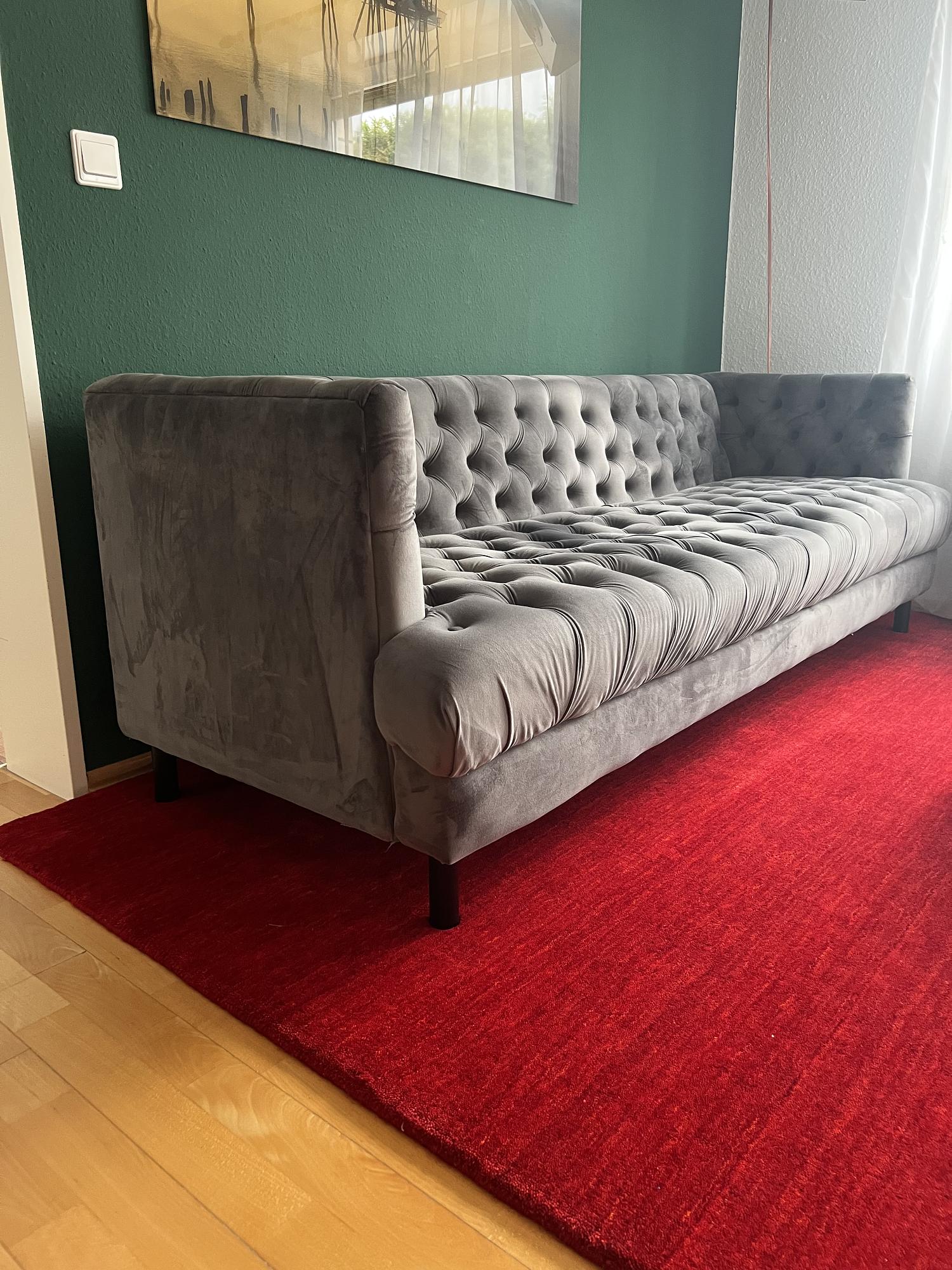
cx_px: 476
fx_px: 953
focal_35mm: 26
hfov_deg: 53.1
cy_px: 635
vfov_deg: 67.3
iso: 250
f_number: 1.5
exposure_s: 1/60
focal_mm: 5.7
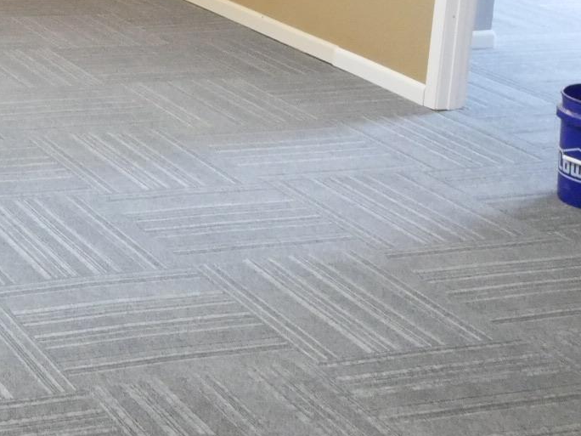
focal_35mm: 93
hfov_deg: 19.9
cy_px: -33
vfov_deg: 15.5
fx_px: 1561
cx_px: -99
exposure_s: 1/40
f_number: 4
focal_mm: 14
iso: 3200
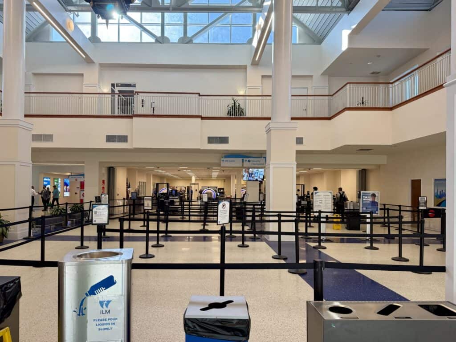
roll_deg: -0.3
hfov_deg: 71.6
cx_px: 228
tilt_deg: +4.0
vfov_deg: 56.8
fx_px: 316
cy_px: 171
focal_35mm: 24
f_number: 1.78
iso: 160
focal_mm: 6.76
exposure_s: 1/240
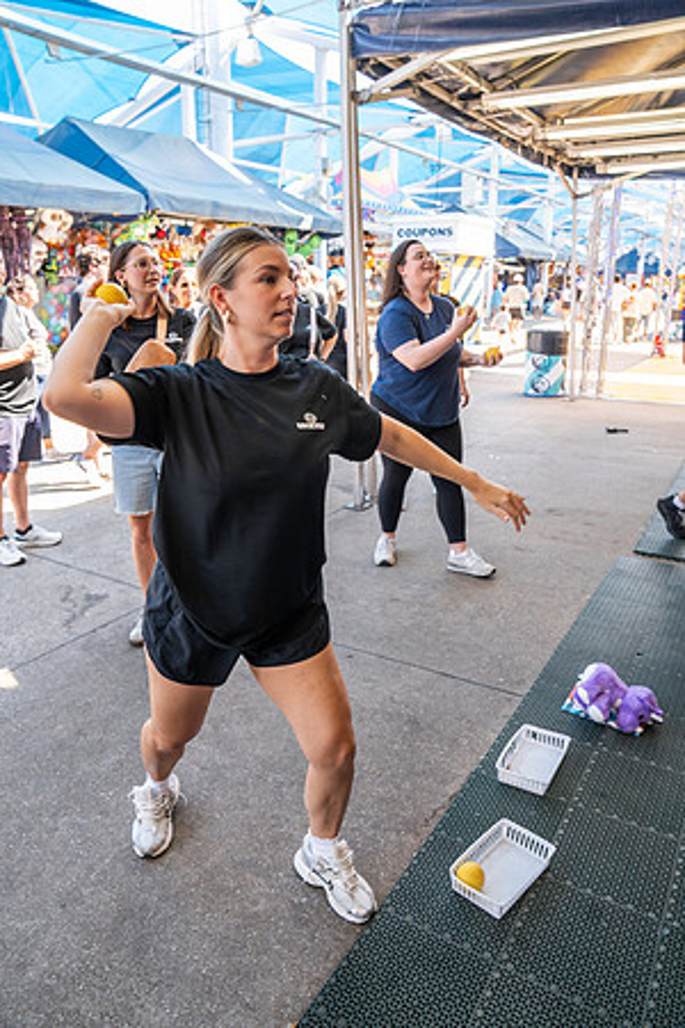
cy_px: 514
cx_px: 342
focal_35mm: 24
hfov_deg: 53.1
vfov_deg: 73.7
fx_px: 685
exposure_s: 1/200
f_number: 4.5
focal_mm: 24
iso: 320
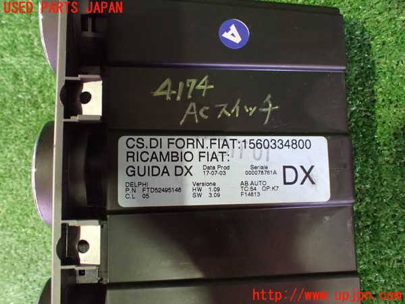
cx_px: 202
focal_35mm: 30
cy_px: 152
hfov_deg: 60.0
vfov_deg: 46.8
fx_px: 351
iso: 1250
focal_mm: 5.4
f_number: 2.3
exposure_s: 1/30
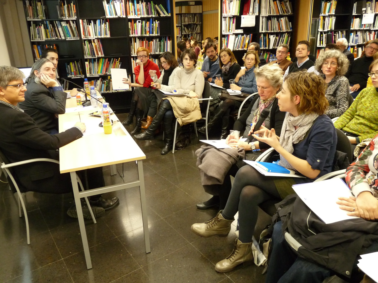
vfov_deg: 51.4
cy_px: 142
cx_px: 189
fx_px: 295
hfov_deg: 65.3
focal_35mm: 27
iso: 400
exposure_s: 1/20
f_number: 2.8
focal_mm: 4.8
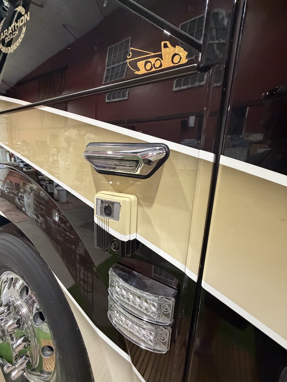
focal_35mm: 14
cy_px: 191
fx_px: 155
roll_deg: -3.9
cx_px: 144
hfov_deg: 85.7
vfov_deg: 102.1
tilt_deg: -10.3
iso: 640
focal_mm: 2.22
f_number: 2.2
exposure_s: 1/60
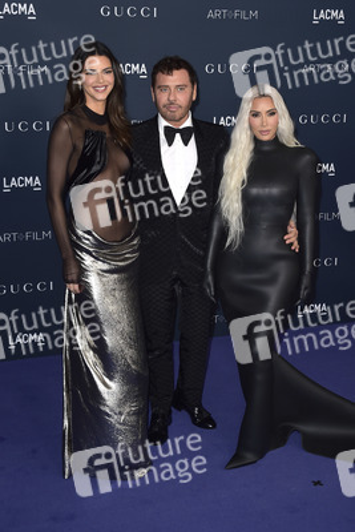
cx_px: 178
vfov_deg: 44.5
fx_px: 650
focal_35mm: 44
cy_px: 266
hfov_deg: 30.5
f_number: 6.3
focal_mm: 44
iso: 500
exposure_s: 1/250
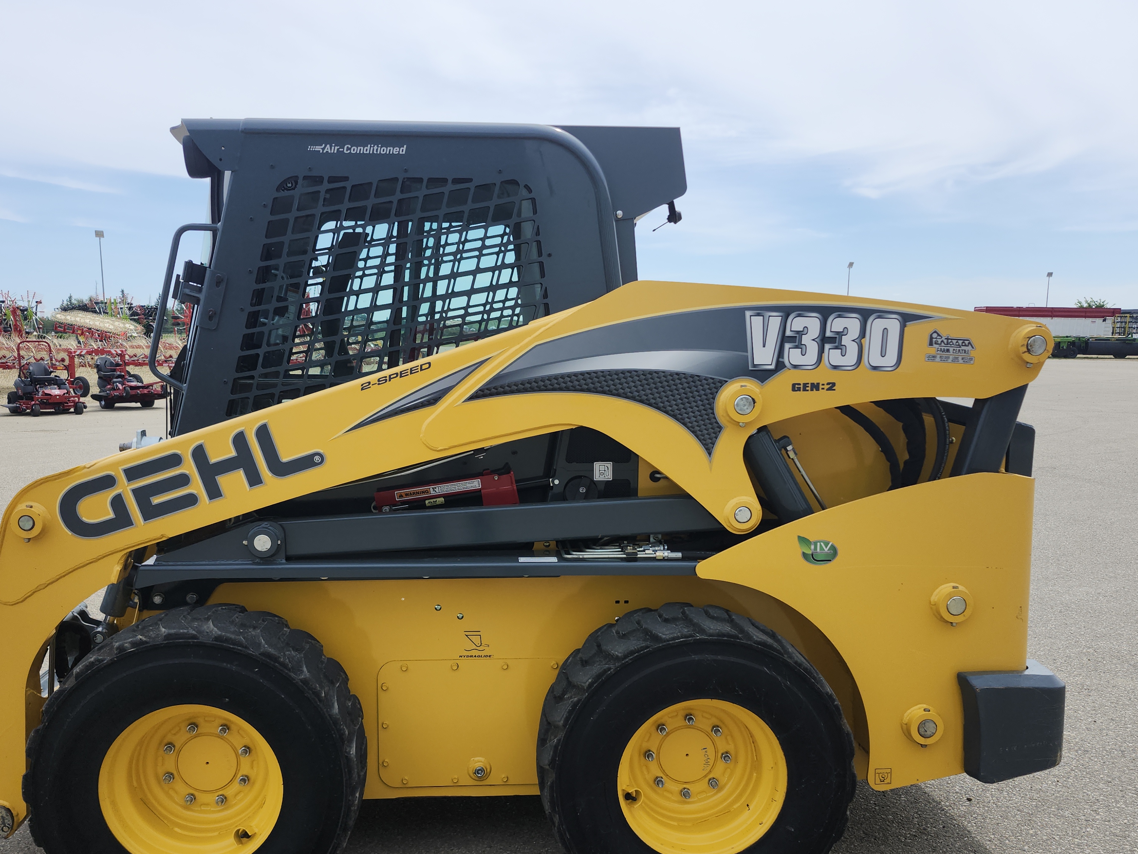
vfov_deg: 46.3
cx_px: 511
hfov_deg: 59.8
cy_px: 541
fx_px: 986
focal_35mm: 30
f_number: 1.8
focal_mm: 5.54
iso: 25
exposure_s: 1/1597
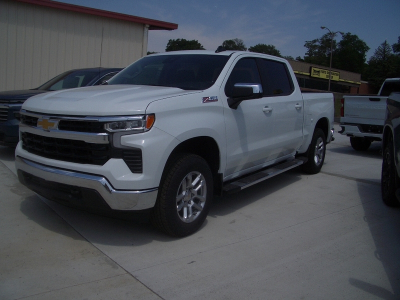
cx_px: 200
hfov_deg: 52.6
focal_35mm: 35
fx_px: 404
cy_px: 150
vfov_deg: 40.7
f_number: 4.3
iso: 50
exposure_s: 1/1250
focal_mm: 5.8
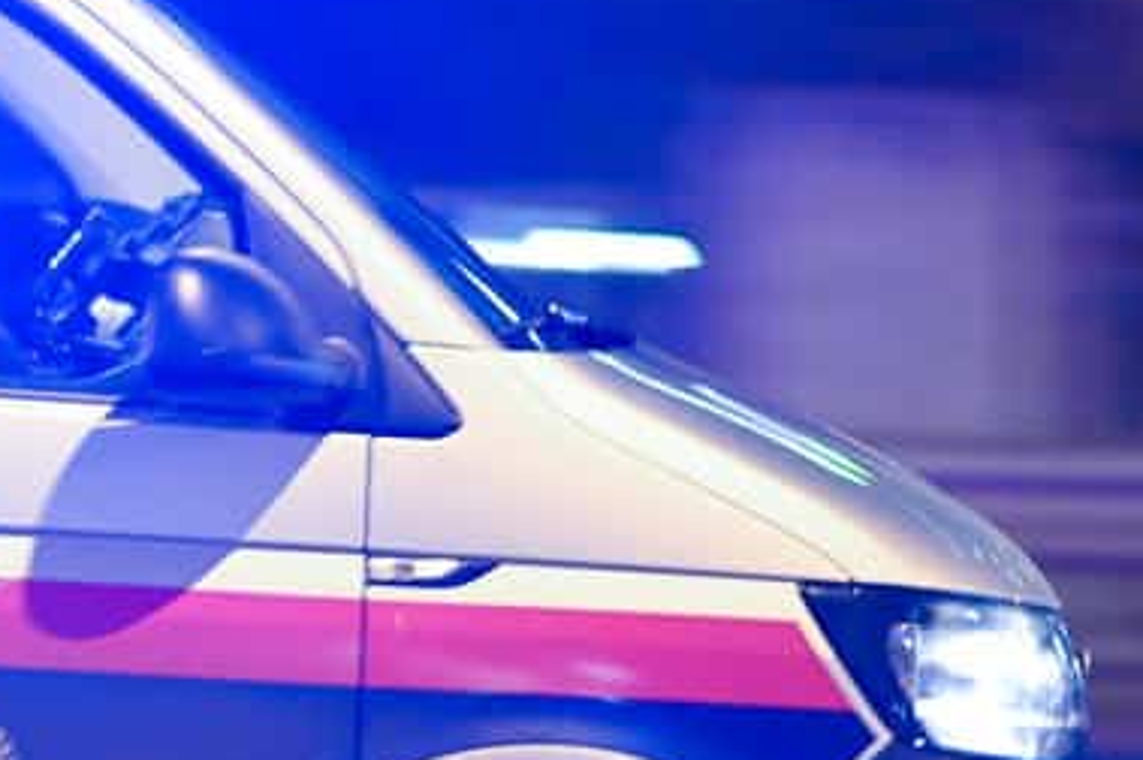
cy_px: 300
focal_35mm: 328
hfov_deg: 6.3
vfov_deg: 4.2
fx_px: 10405
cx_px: 142
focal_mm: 135
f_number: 2
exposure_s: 1/50
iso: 5600
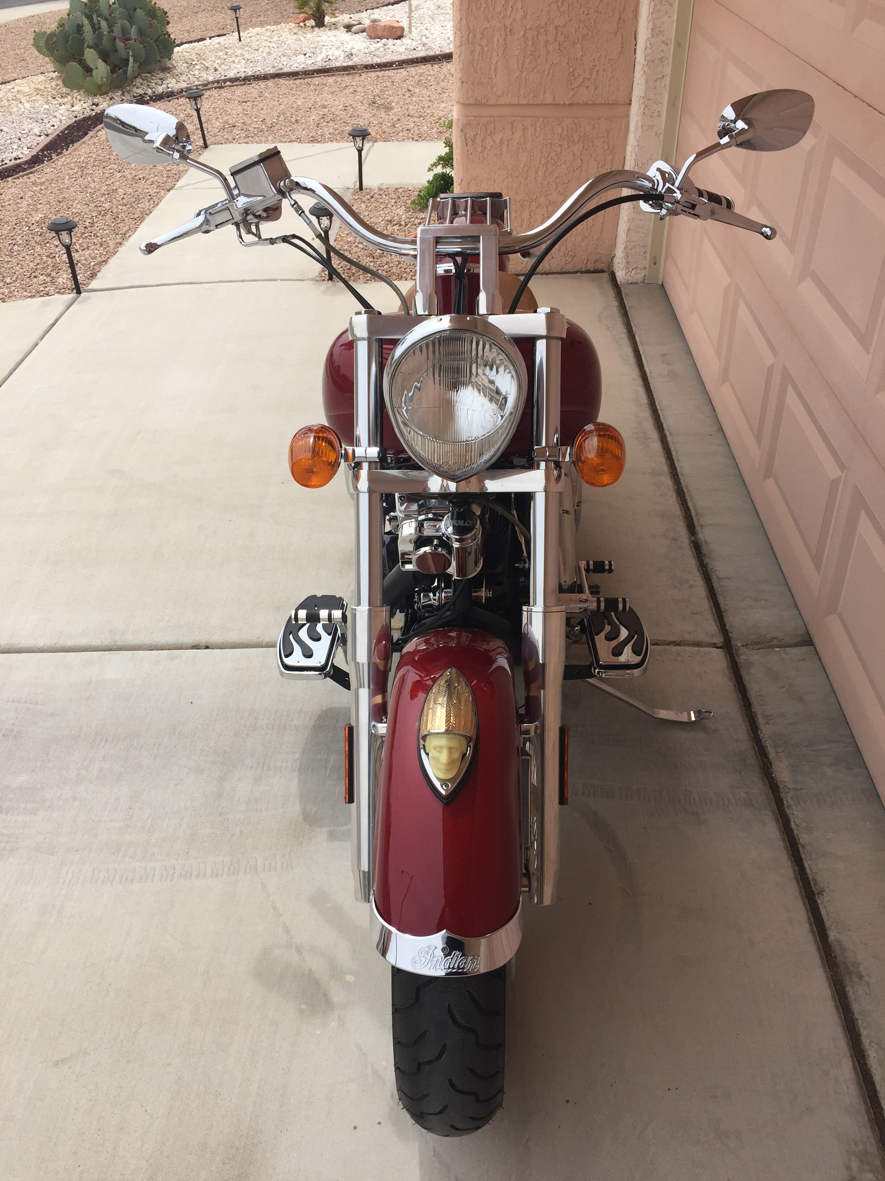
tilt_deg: -36.1
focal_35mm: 29
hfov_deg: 48.2
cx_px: 442
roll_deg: -1.0
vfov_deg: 61.7
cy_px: 590
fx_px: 989
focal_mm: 4.15
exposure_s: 1/2083
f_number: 2.2
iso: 32
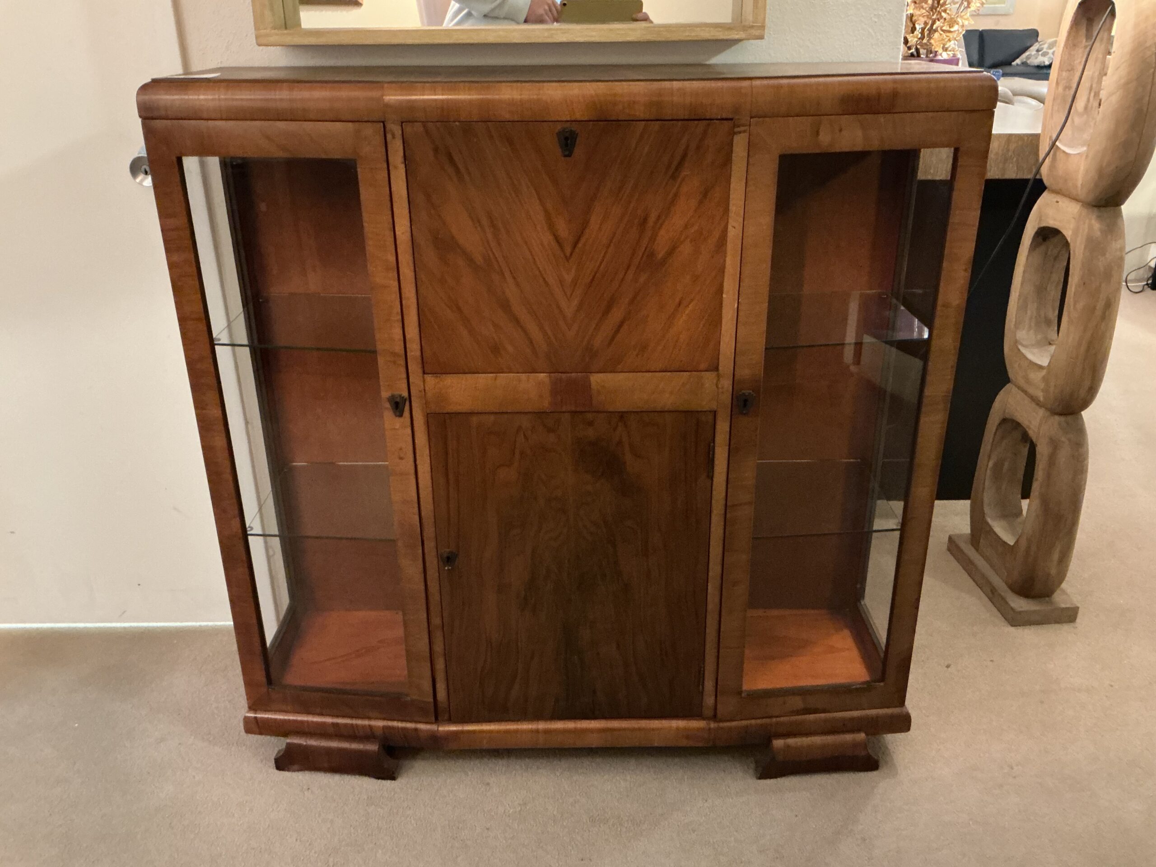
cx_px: 578
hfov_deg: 61.7
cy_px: 434
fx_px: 968
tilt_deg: -23.7
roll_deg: +1.0
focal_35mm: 29
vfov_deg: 48.2
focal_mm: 3
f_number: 1.8
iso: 500
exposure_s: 1/24
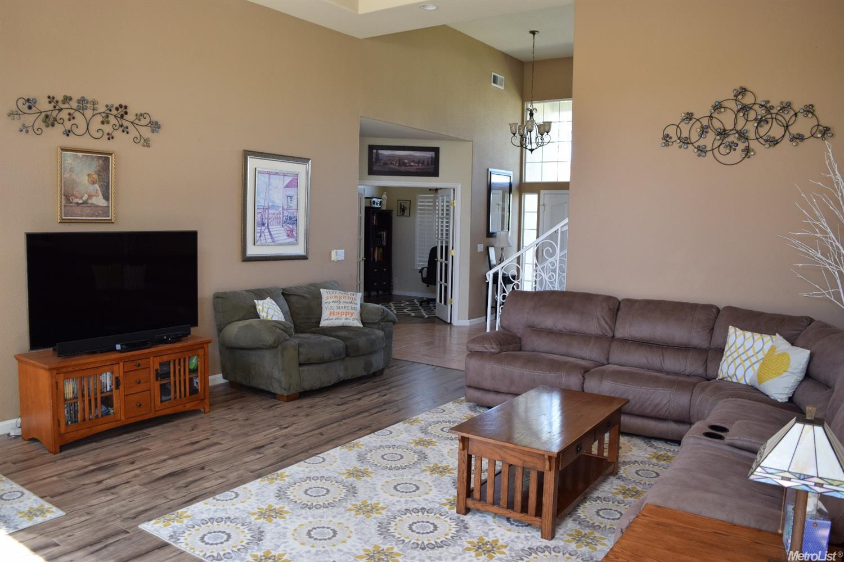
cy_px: 281
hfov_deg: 67.4
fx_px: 633
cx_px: 422
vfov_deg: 47.9
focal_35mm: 27
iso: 400
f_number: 4.5
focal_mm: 18
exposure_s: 1/80
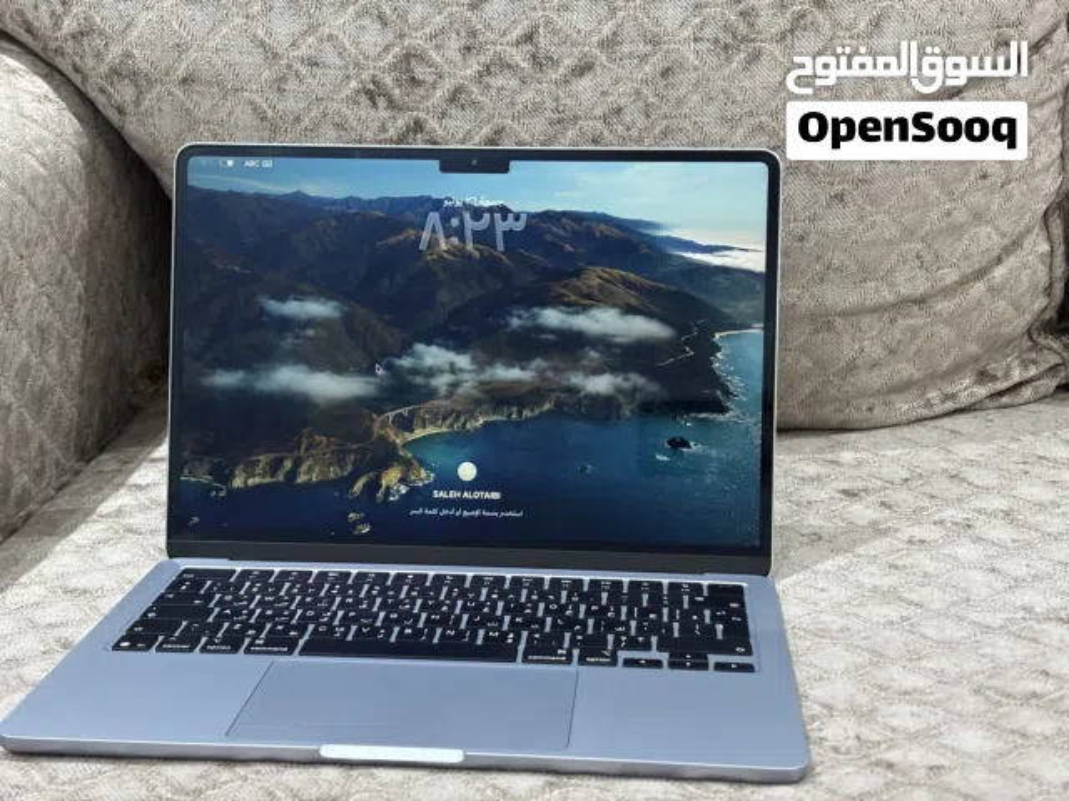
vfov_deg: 28.0
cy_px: 400
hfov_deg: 36.8
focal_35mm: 52
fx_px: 1606
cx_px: 534
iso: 250
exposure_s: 1/33
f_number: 1.6
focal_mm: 5.96
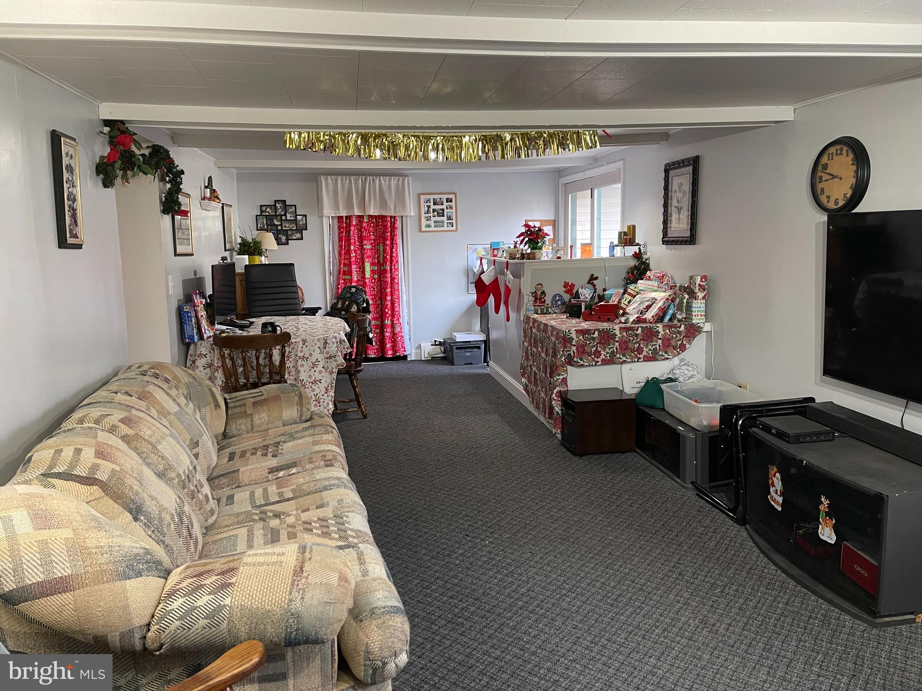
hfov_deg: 67.3
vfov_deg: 53.1
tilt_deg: -8.6
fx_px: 693
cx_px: 461
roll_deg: +1.2
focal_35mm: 26
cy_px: 346
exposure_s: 1/60
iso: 320
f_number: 1.6
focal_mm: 5.1
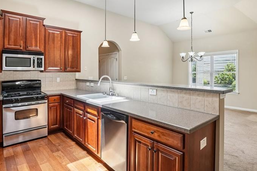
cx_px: 127
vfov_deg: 59.1
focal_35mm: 21
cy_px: 73
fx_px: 150
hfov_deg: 81.3
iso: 320
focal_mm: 14
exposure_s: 1/10
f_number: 8
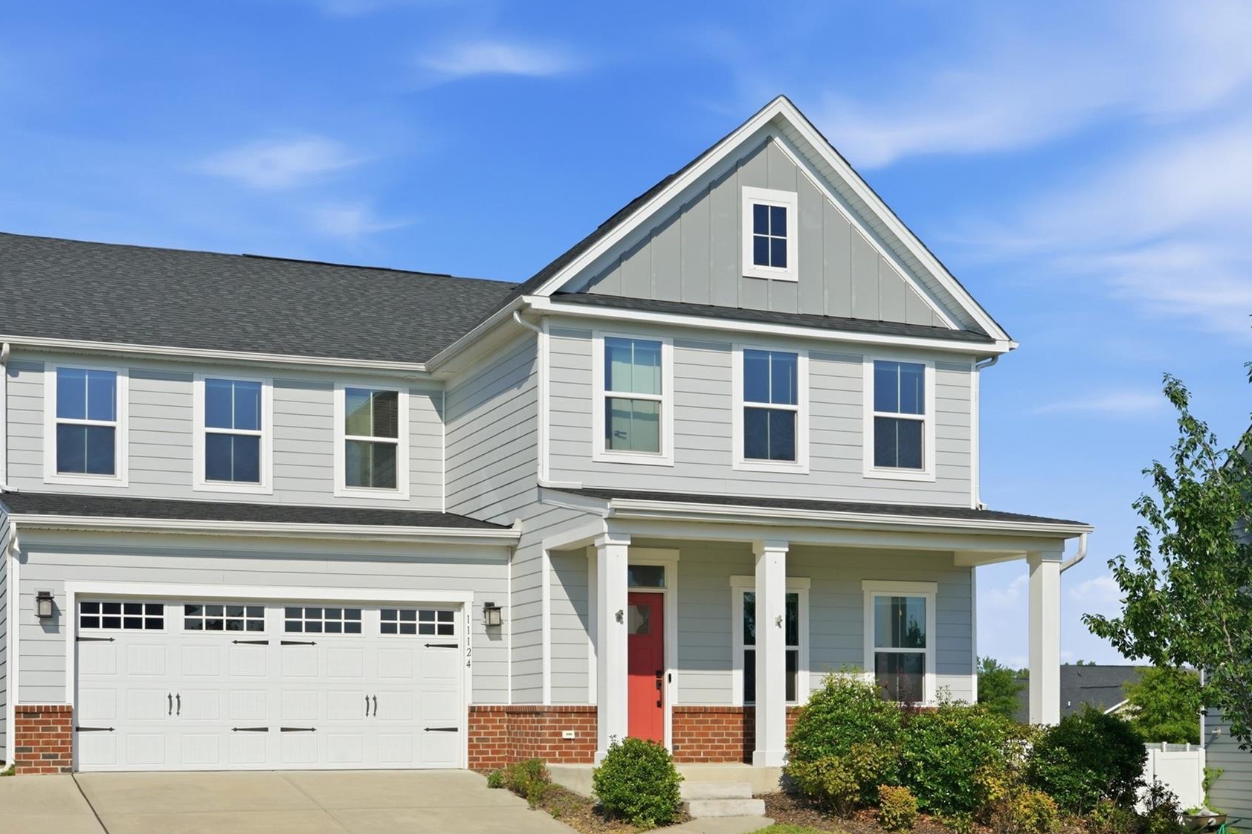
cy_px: 494
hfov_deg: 43.4
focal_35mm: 45
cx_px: 510
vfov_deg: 29.8
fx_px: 1565
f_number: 10
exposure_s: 1/400
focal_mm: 37
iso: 100
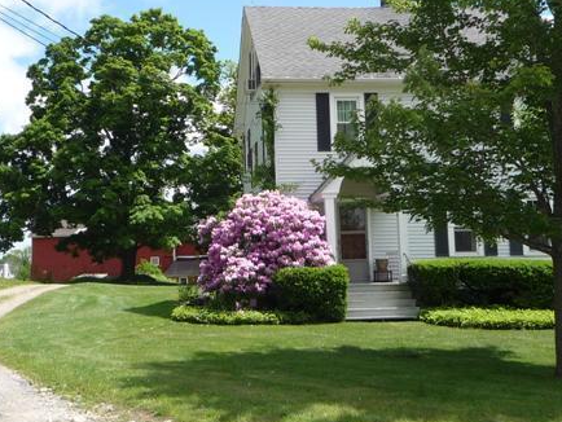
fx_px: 910
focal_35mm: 56
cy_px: 151
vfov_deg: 26.0
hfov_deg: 34.2
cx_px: 220
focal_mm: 4.4
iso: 100
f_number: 4
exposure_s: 1/640
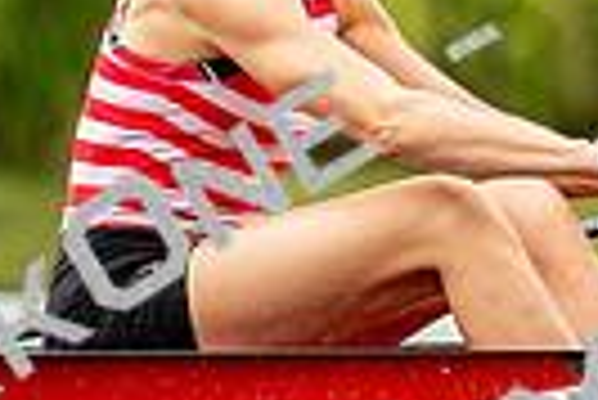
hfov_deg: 0.8
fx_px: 43601
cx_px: 1129
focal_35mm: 2622
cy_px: 20
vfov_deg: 0.5
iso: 640
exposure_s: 1/2000
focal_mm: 600
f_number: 6.3
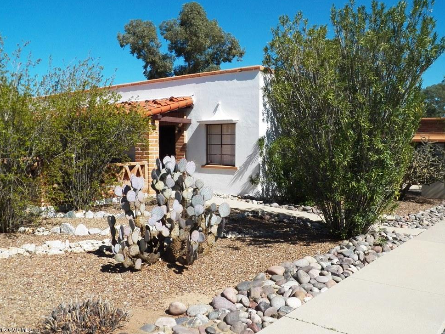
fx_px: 411
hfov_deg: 56.8
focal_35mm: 32
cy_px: 170
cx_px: 217
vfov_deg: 44.2
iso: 125
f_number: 4
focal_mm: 5.5
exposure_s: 1/1250
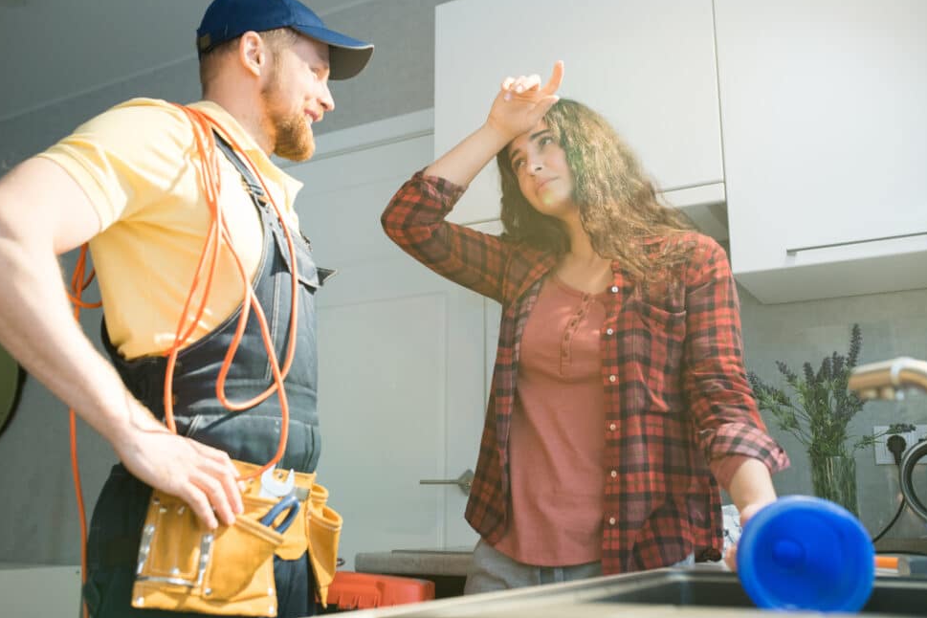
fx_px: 953
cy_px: 318
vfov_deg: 35.9
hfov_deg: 51.9
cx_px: 451
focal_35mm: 37
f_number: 3.5
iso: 800
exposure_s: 1/160
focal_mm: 35
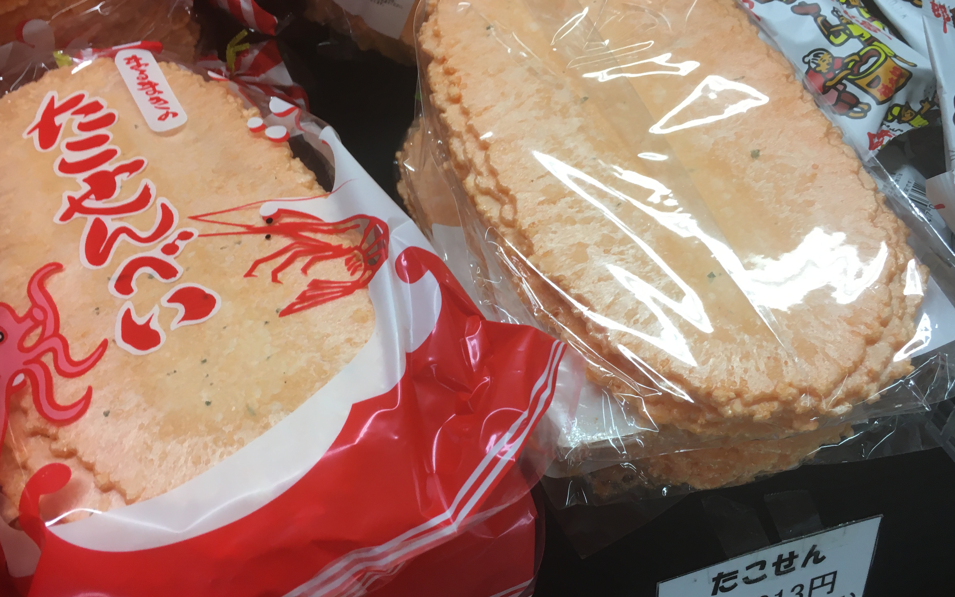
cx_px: 485
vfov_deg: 37.2
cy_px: 345
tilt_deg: -51.1
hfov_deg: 56.7
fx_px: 885
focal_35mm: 34
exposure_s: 1/30
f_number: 2.2
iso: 50
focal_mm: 4.15
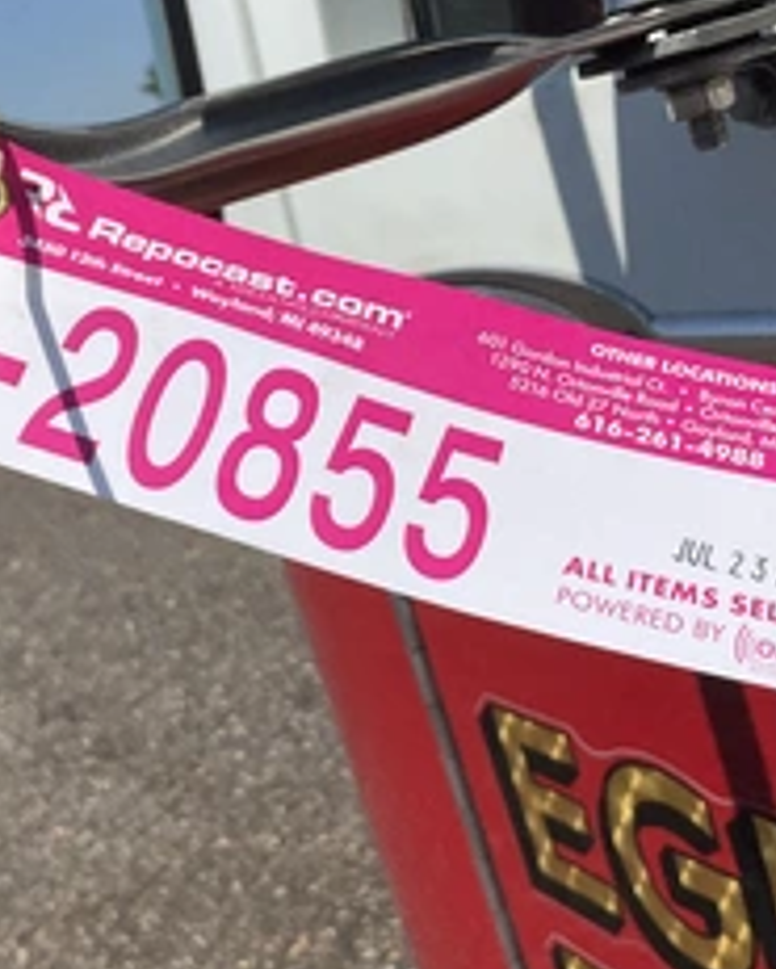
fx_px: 1406
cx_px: 352
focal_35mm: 49
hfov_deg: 30.8
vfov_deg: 38.0
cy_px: 415
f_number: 1.8
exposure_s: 1/4065
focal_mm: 3
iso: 25
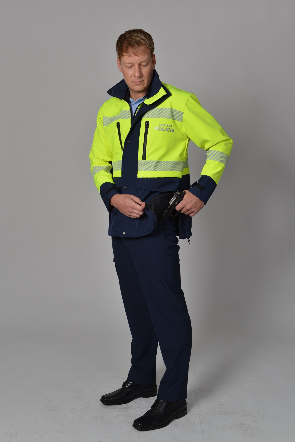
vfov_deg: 40.3
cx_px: 145
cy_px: 219
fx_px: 602
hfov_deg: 27.5
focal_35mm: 49
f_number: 8
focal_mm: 48
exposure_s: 1/160
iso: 100
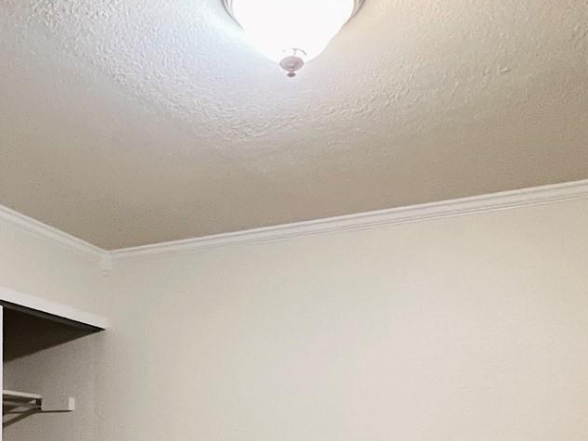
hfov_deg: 44.6
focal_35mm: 42
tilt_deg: -4.1
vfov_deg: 29.9
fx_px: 713
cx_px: 238
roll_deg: -0.8
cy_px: 513
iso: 400
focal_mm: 1.57
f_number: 1.8
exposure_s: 1/60
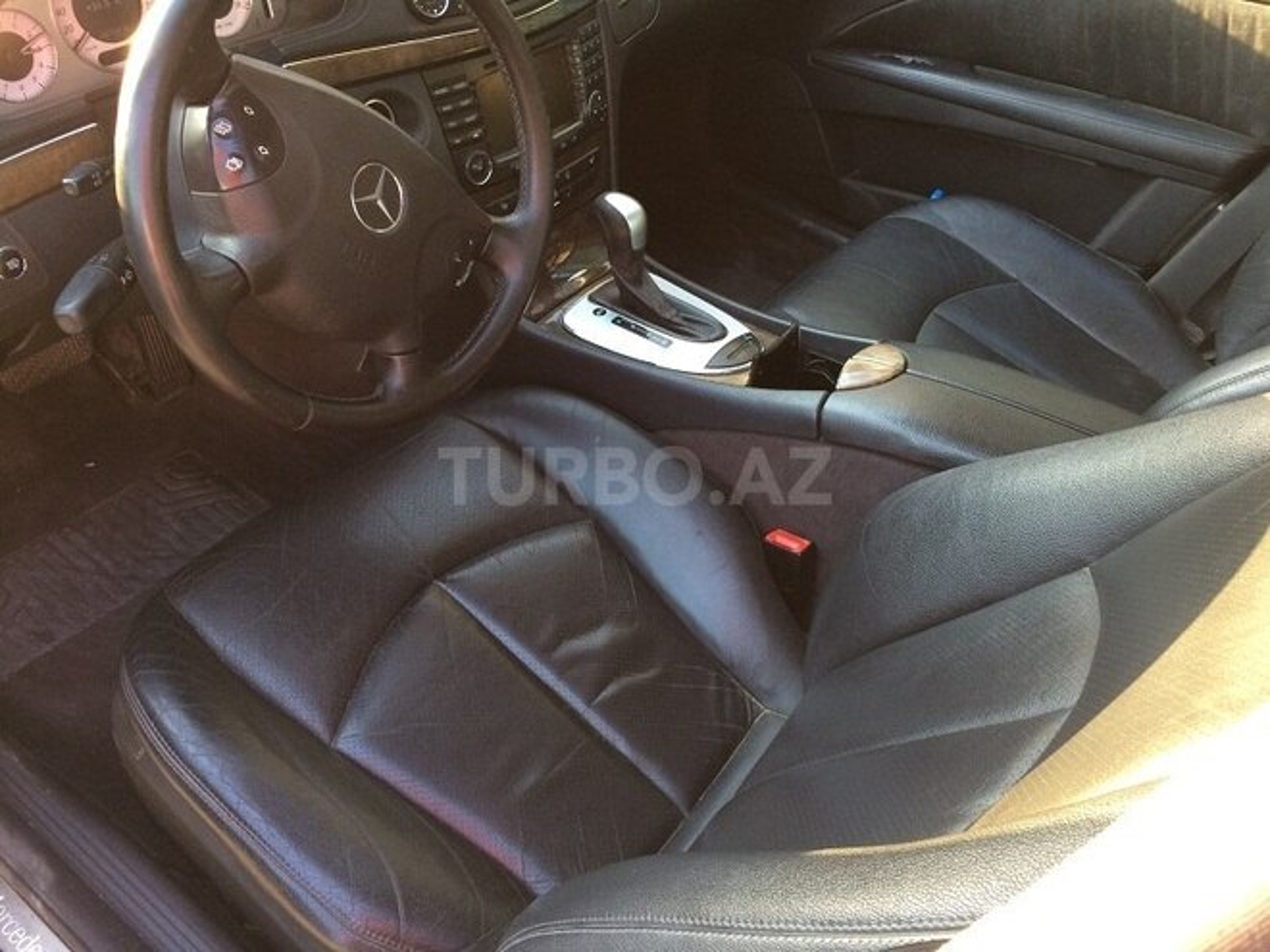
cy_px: 476
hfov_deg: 61.7
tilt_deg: -46.5
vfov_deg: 48.2
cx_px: 635
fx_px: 1064
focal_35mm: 29
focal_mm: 4.15
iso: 64
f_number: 2.2
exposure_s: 1/33
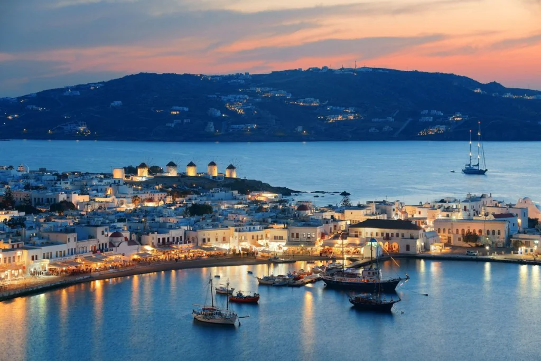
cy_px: 180
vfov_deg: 14.9
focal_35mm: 92
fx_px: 1383
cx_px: 270
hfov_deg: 22.1
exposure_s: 1/3
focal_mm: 92
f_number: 8
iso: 200
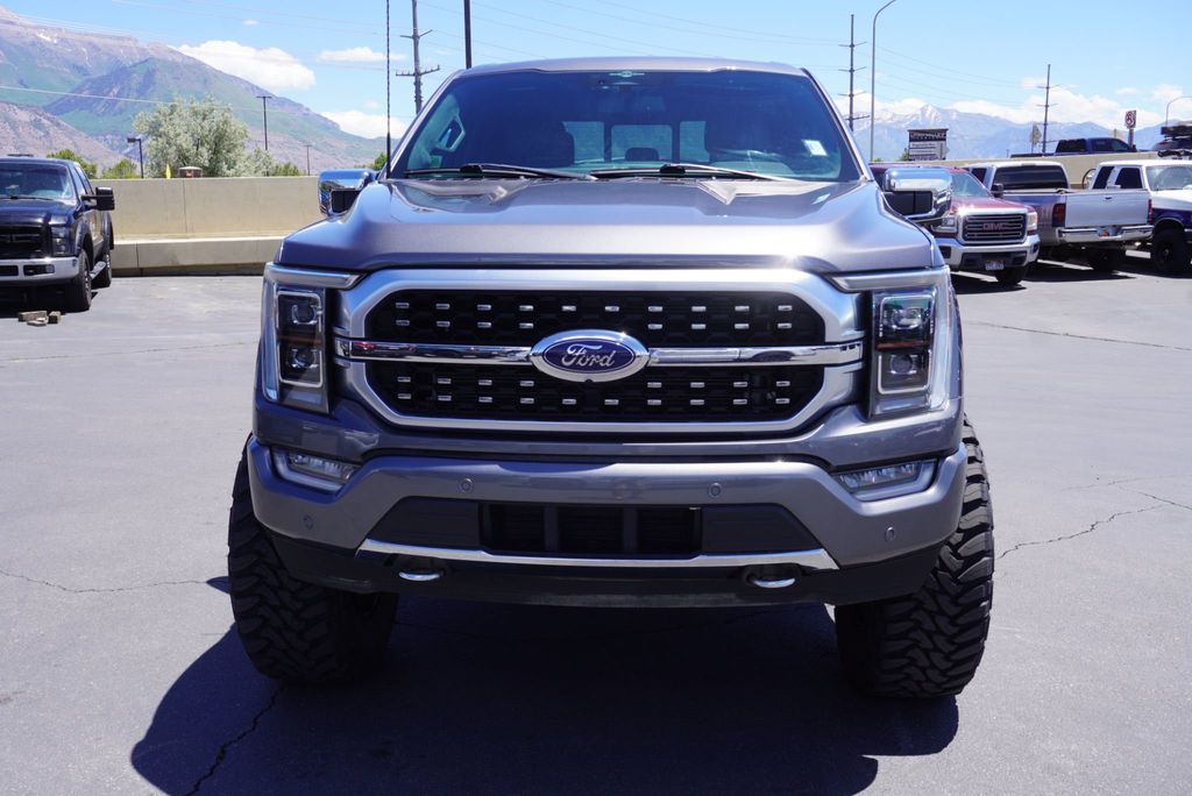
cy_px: 398
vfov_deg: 38.4
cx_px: 596
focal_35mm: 34
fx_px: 1143
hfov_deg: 55.1
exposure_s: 1/125
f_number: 9
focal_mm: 23
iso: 100
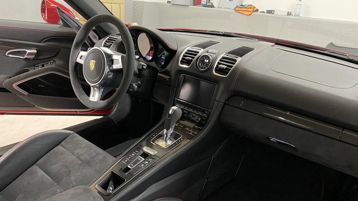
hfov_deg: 66.1
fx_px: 275
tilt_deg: -23.5
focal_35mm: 29
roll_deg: -4.6
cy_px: 124
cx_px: 178
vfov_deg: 40.0
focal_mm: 4.25
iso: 640
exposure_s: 1/25
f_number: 1.8
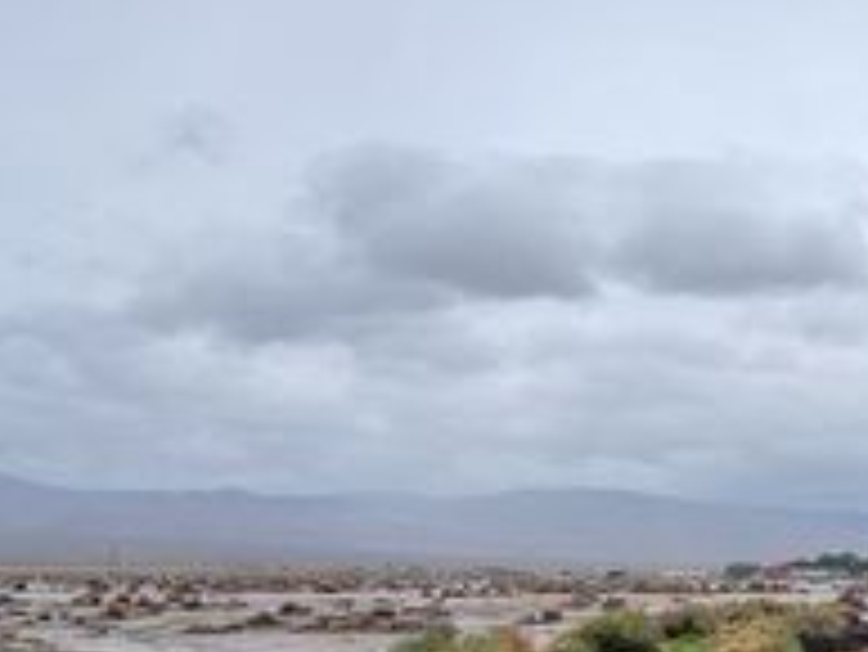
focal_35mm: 43
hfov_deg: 41.6
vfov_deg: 32.7
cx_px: 715
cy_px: 526
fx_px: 1079
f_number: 2.2
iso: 50
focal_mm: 2.2
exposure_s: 1/1084
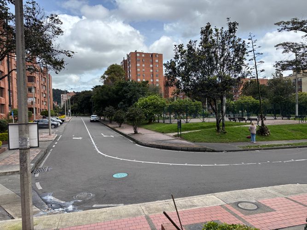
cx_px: 154
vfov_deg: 53.0
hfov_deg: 67.3
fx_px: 231
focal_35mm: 26
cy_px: 115
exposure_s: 1/2151
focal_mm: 5.96
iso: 50
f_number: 1.6
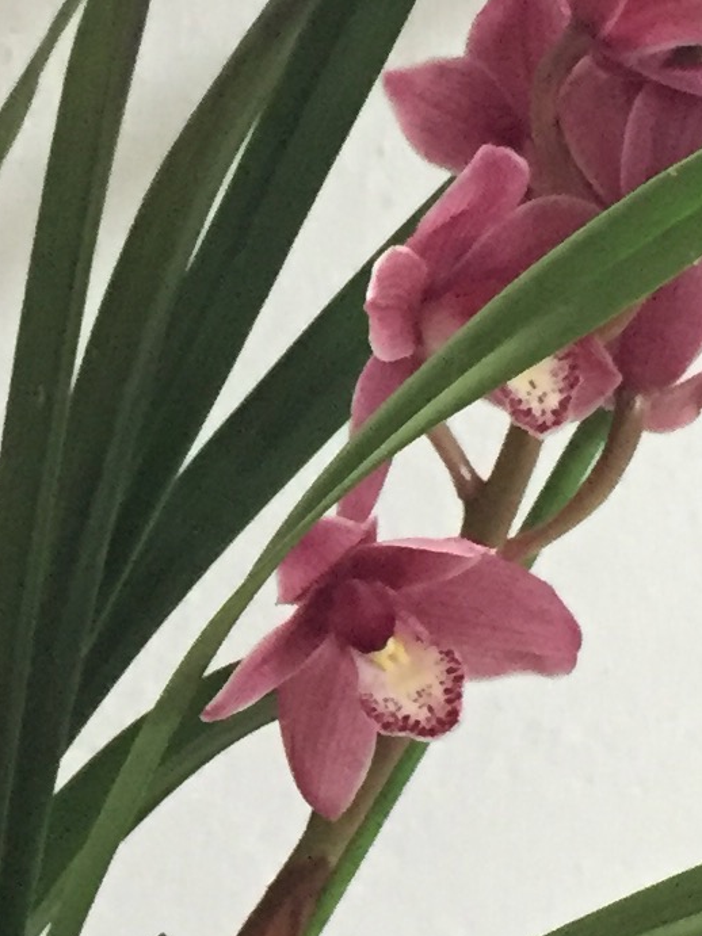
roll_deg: +0.5
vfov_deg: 14.4
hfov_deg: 10.7
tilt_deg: -30.4
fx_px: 3706
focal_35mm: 137
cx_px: -106
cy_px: 596
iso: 250
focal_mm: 4.15
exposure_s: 1/17
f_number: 2.2
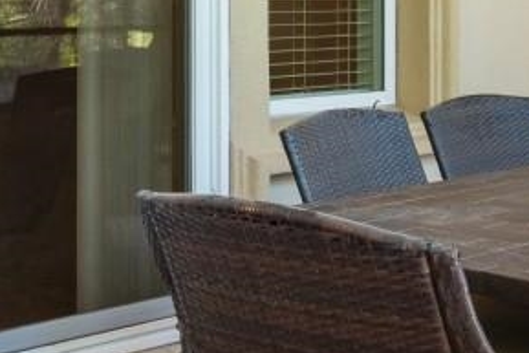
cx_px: 132
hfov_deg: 23.9
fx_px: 1235
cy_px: -27
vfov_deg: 15.9
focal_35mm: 84
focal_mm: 10
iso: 100
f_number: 4.5
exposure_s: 1/15
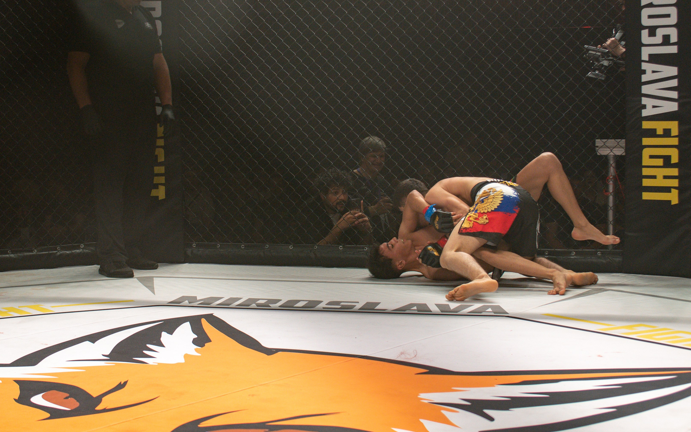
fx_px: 1431
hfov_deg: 27.1
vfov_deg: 17.1
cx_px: 306
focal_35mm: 76
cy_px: 153
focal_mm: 44
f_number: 4
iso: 280
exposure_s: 1/640
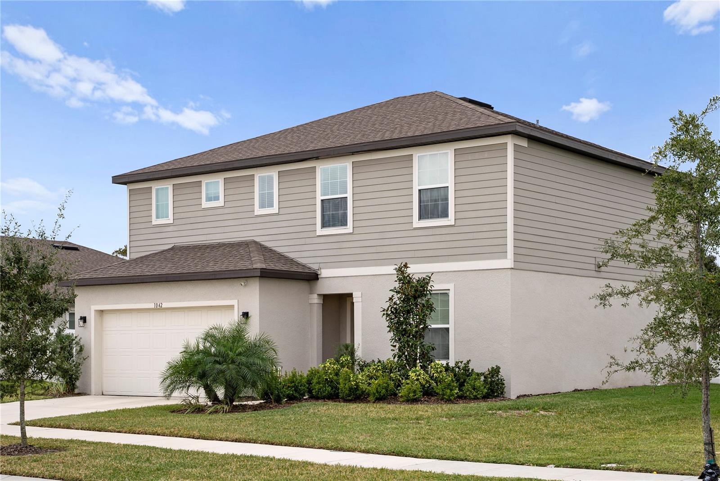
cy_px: 240
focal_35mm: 55
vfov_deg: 24.6
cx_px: 360
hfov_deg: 36.2
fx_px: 1100
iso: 80
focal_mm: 55
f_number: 8
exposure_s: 1/80
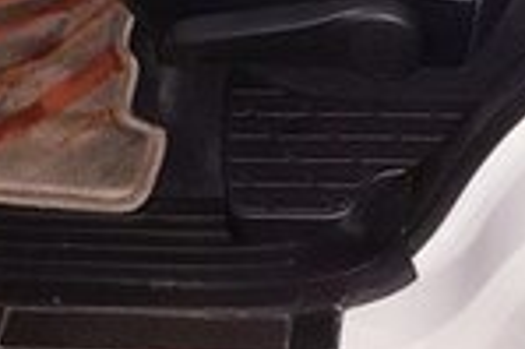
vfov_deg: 12.6
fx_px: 1311
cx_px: 268
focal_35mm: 90
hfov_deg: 22.6
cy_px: -427
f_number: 1.7
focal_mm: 4.2
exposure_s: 1/10
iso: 125
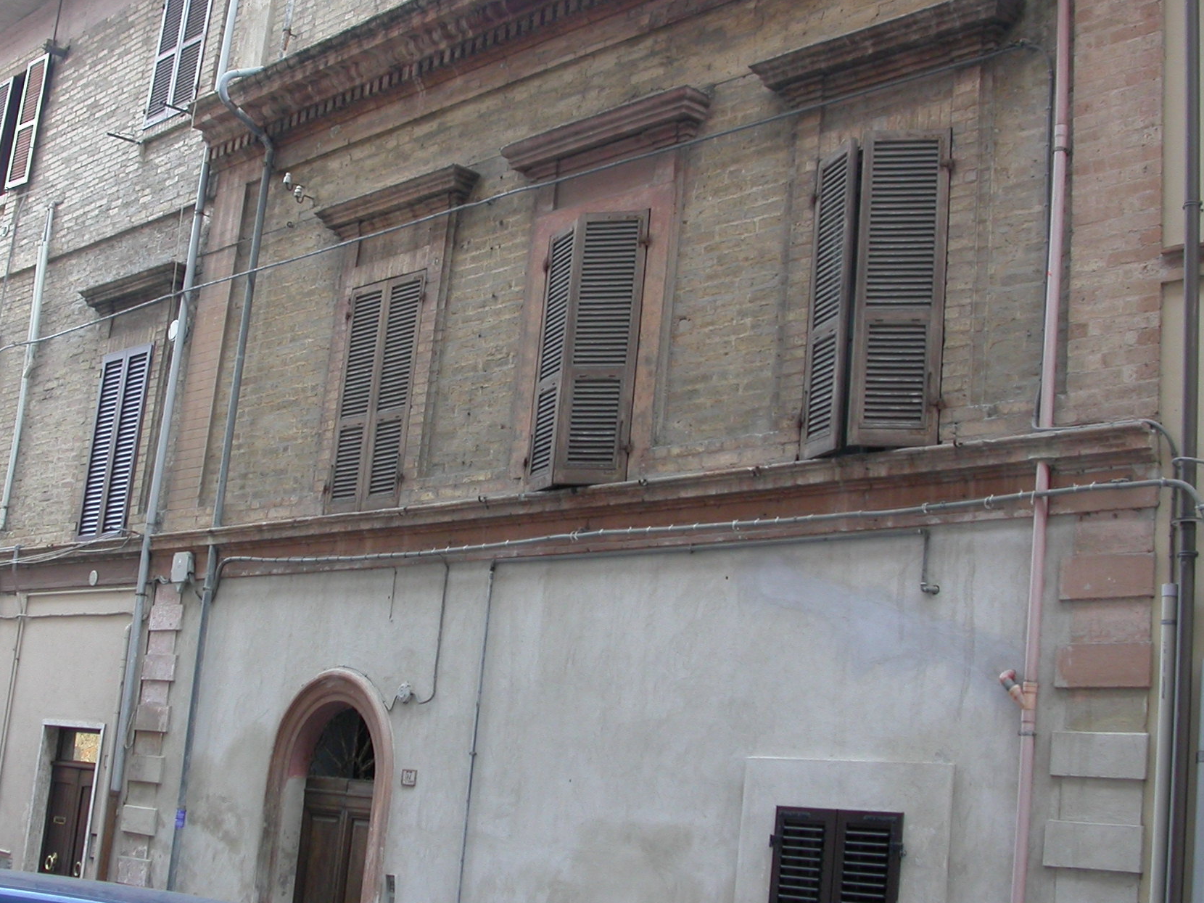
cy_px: 331
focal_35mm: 52
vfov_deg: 27.9
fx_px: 1809
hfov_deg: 36.7
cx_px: 498
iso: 100
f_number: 3.3
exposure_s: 1/62.2
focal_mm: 7.85
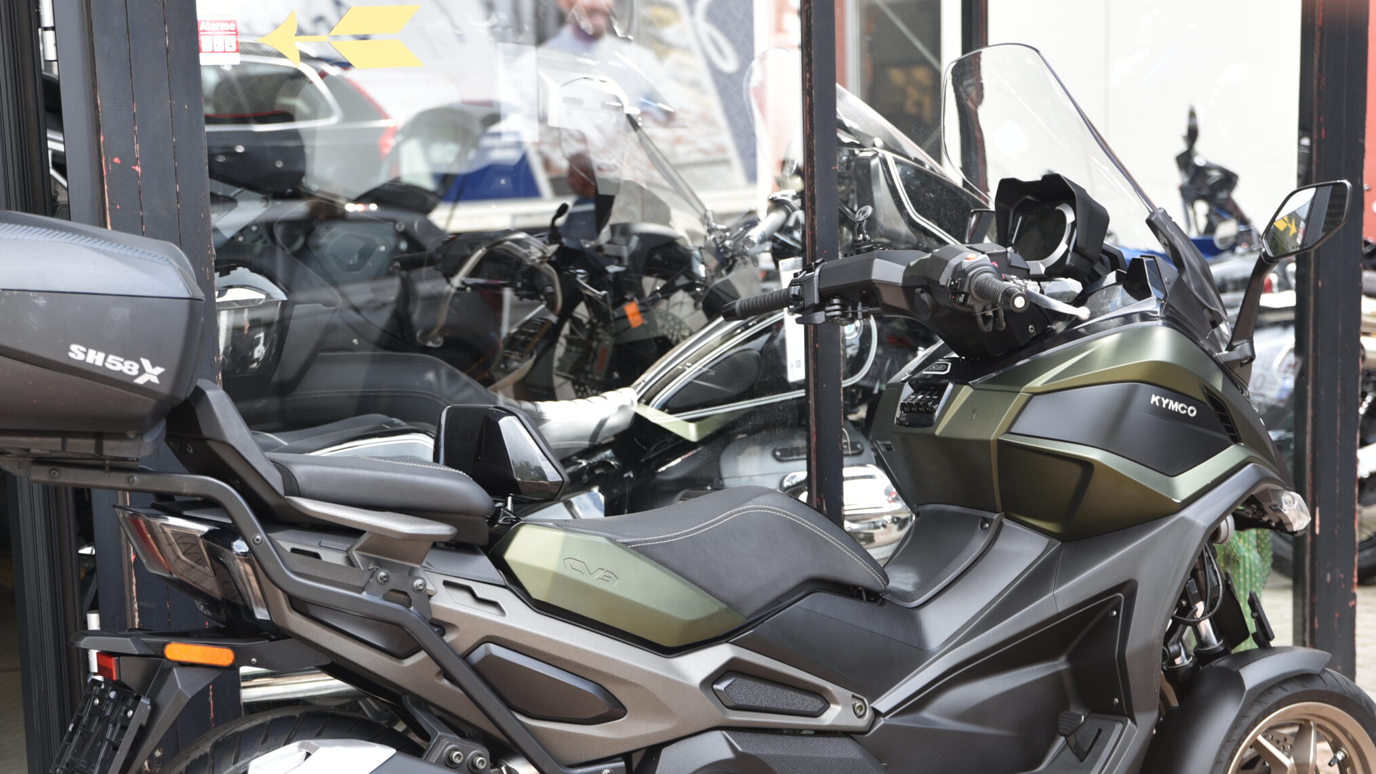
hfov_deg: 28.6
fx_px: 2700
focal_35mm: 74
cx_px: 624
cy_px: 571
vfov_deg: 16.2
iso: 100
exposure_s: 1/60
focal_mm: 56
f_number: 3.5
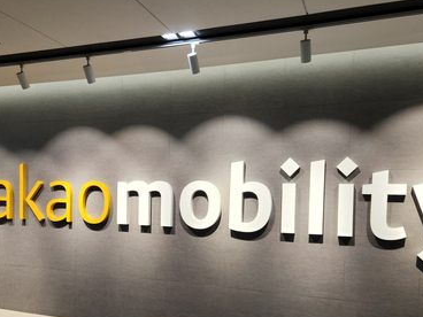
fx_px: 428
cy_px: 208
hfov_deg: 52.5
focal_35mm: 35
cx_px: 189
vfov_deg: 40.3
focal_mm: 5.4
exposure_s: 1/60
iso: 100
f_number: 1.8
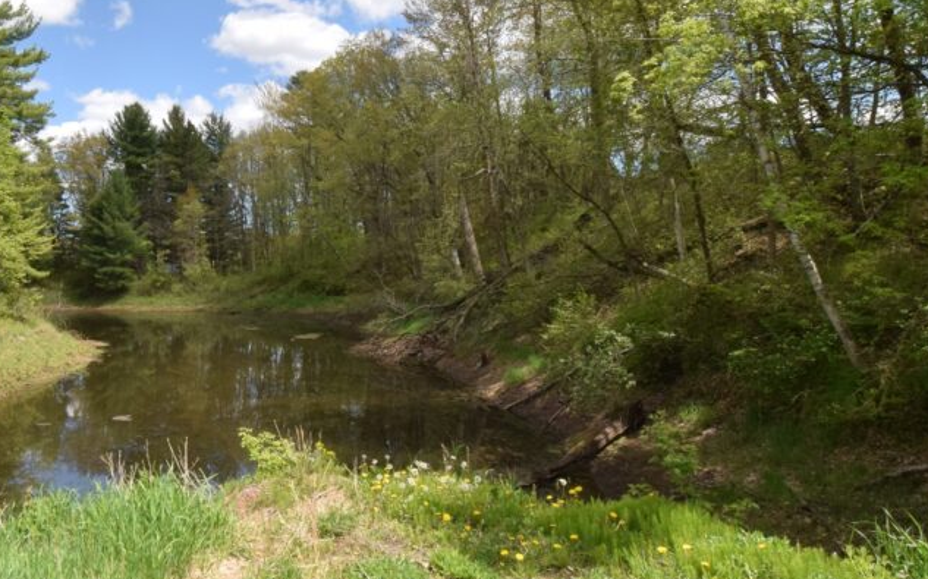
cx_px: 254
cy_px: 249
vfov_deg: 43.0
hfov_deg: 61.7
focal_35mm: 29
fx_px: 733
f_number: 18
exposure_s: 1/200
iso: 320
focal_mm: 10
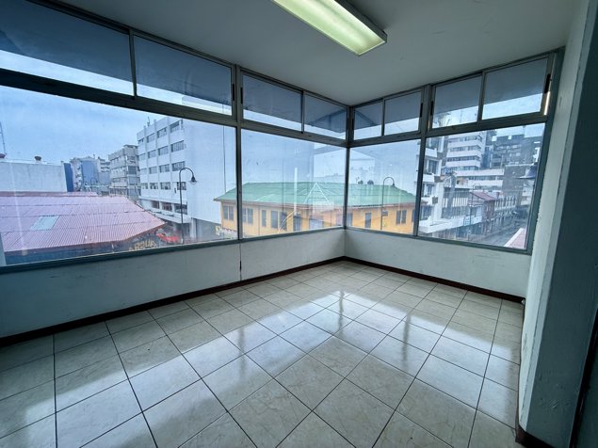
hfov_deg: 102.1
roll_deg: -1.1
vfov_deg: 85.7
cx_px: 299
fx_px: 242
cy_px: 224
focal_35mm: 14
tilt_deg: -8.5
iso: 50
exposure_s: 1/254
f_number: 2.2
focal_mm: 2.22
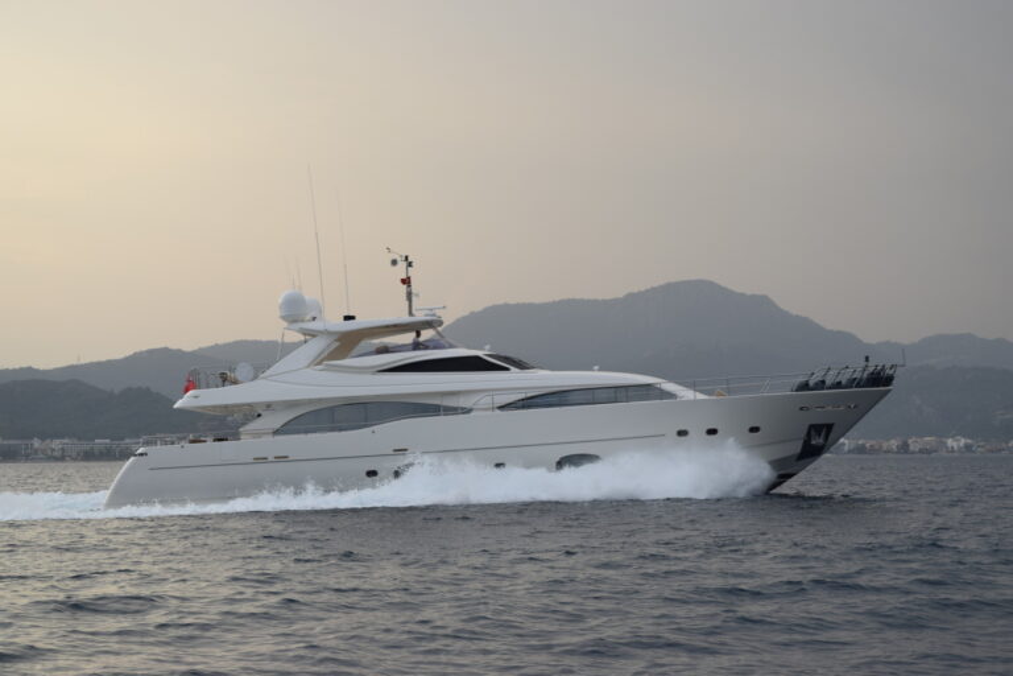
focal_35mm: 82
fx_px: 2321
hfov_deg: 24.6
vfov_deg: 16.6
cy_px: 338
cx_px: 506
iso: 220
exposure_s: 1/250
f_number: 8
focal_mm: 55
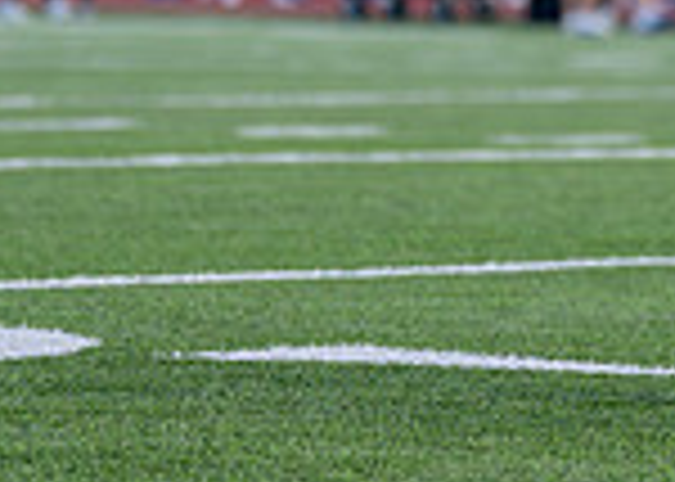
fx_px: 9389
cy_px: -384
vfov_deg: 2.9
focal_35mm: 490
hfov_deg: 4.1
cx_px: 997
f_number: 2.8
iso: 320
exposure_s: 1/1250
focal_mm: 105
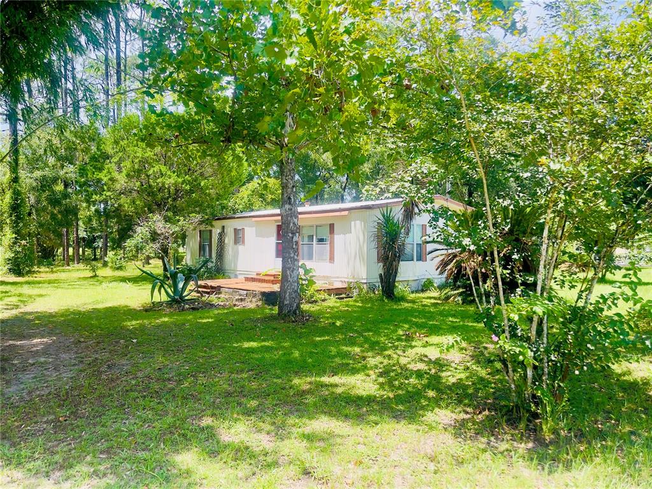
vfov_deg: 54.9
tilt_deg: +0.3
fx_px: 471
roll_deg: -0.2
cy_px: 244
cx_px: 326
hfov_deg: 69.4
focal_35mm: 25
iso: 32
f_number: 1.6
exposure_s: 1/668
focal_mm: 5.1
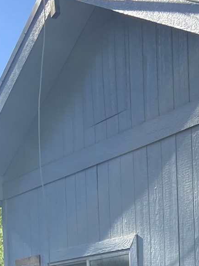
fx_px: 790
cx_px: 351
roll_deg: -0.1
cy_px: 414
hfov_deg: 13.1
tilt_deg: -3.3
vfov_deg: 17.0
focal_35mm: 103
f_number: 1.8
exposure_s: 1/965
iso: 32
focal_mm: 4.25
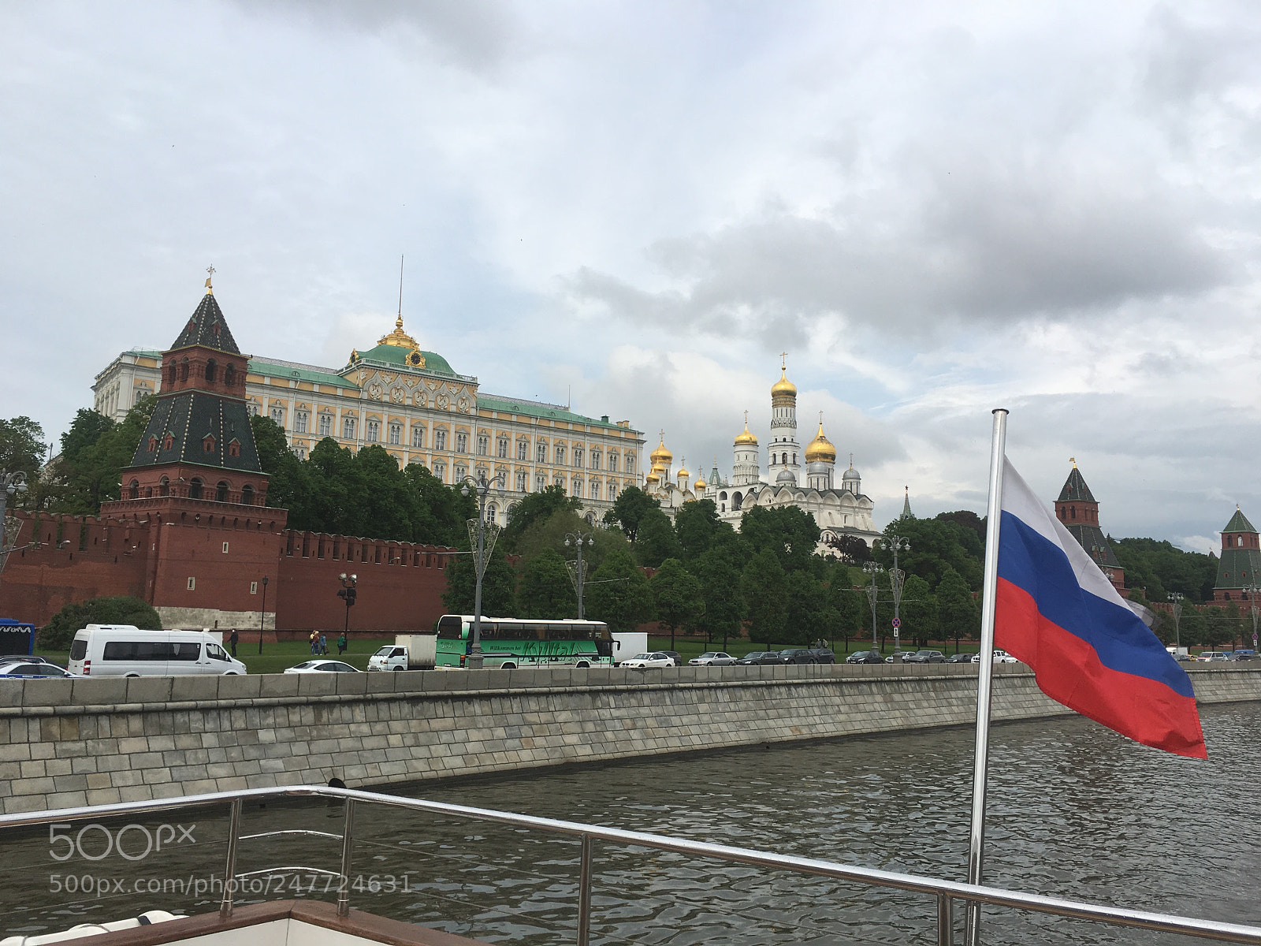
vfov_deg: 48.2
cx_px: 630
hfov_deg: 61.7
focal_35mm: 29
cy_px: 473
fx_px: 1056
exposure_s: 1/1832
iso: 25
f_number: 2.2
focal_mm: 4.15
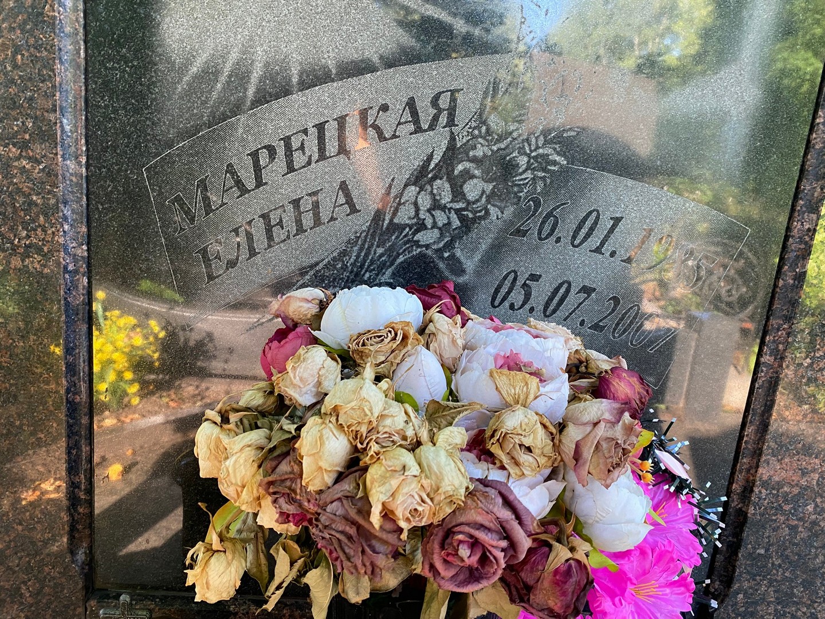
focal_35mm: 26
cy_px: 310
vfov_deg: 53.1
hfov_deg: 67.3
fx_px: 620
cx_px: 412
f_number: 1.8
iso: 125
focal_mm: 4.25
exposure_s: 1/68
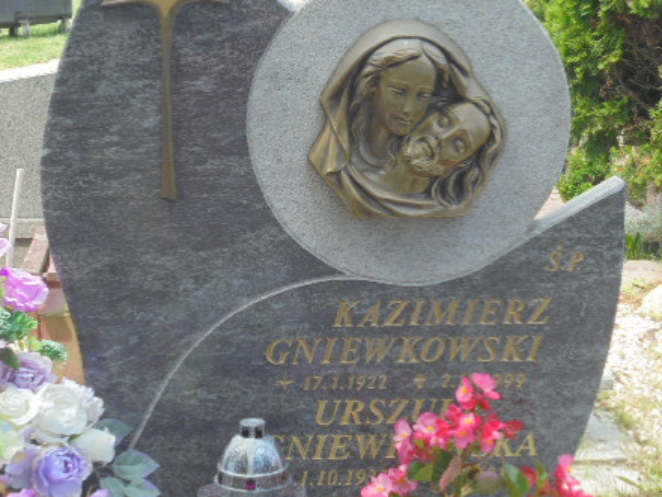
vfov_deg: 15.9
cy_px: 179
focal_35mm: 93
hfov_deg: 21.1
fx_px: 1779
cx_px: 301
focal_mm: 11.5
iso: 100
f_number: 5.6
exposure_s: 1/100
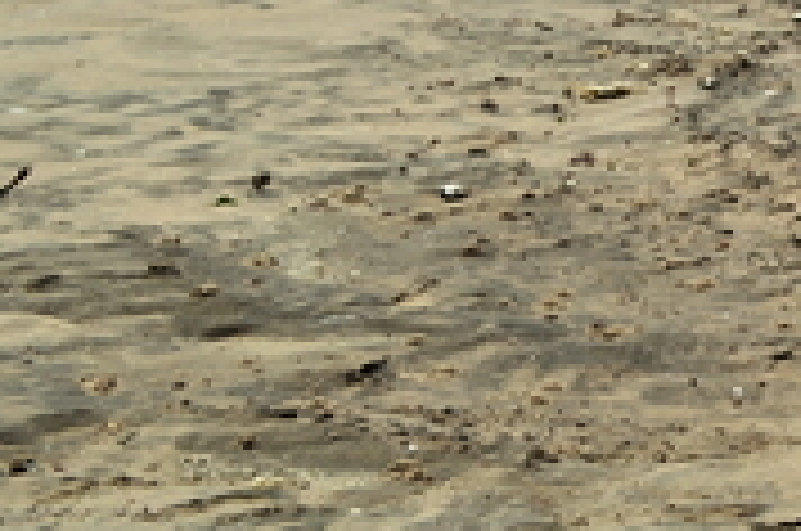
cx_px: 1386
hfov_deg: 13.8
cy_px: -578
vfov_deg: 9.4
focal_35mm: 135
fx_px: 2998
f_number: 8
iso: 100
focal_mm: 20
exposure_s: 1/800
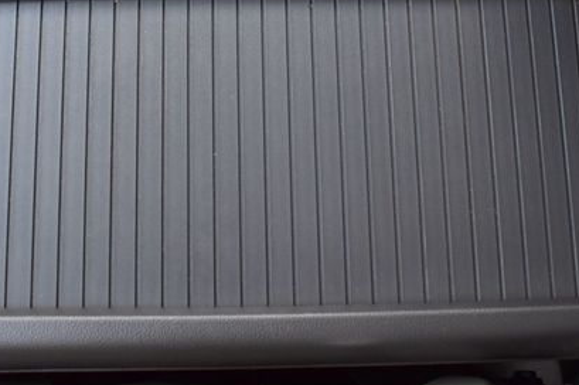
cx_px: 258
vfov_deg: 28.5
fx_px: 755
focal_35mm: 47
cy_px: 153
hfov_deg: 41.9
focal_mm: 20
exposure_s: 1/15
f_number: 6.3
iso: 1400
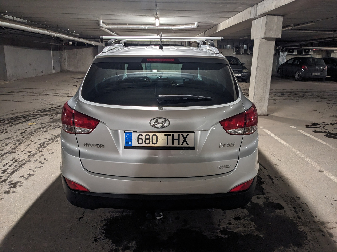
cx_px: 168
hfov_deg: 65.3
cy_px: 126
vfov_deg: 51.4
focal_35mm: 27
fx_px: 263
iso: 98
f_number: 1.73
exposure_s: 1/25
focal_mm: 4.38
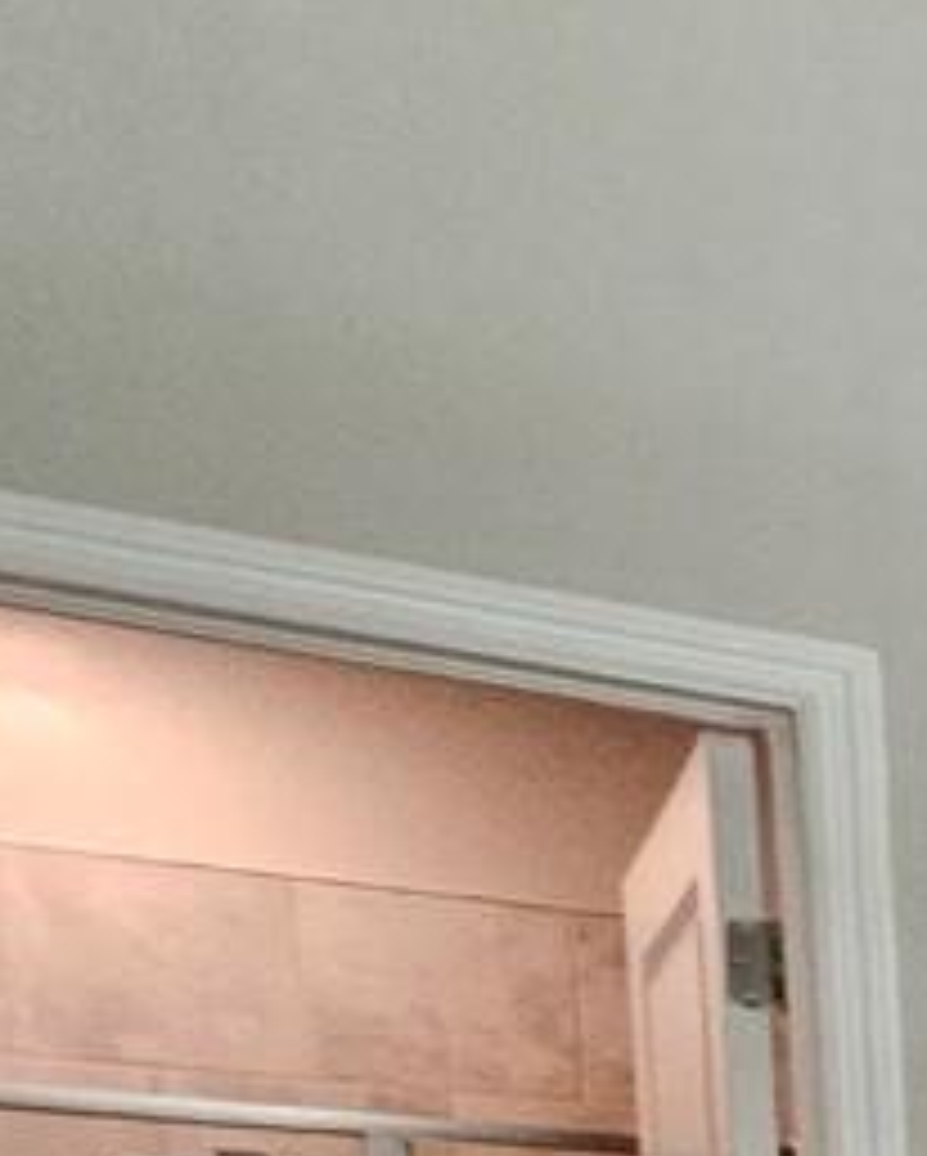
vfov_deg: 20.7
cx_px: 3218
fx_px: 2706
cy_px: 1718
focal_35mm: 79
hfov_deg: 9.7
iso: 320
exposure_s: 1/60
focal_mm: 1.74
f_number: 2.2
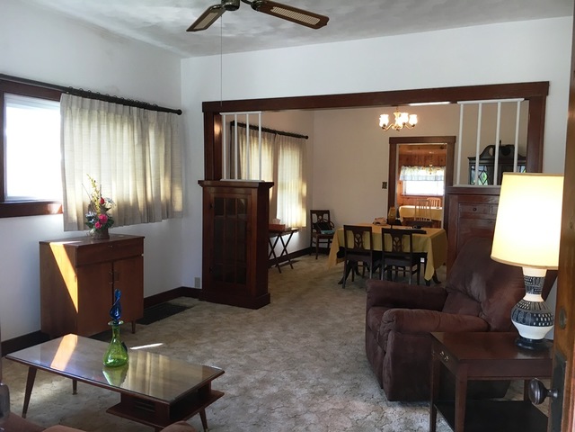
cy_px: 216
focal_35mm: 29
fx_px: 482
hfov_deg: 61.7
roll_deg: -1.5
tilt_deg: -5.1
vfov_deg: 48.2
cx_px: 288
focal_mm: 4.15
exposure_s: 1/30
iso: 32
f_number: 2.2
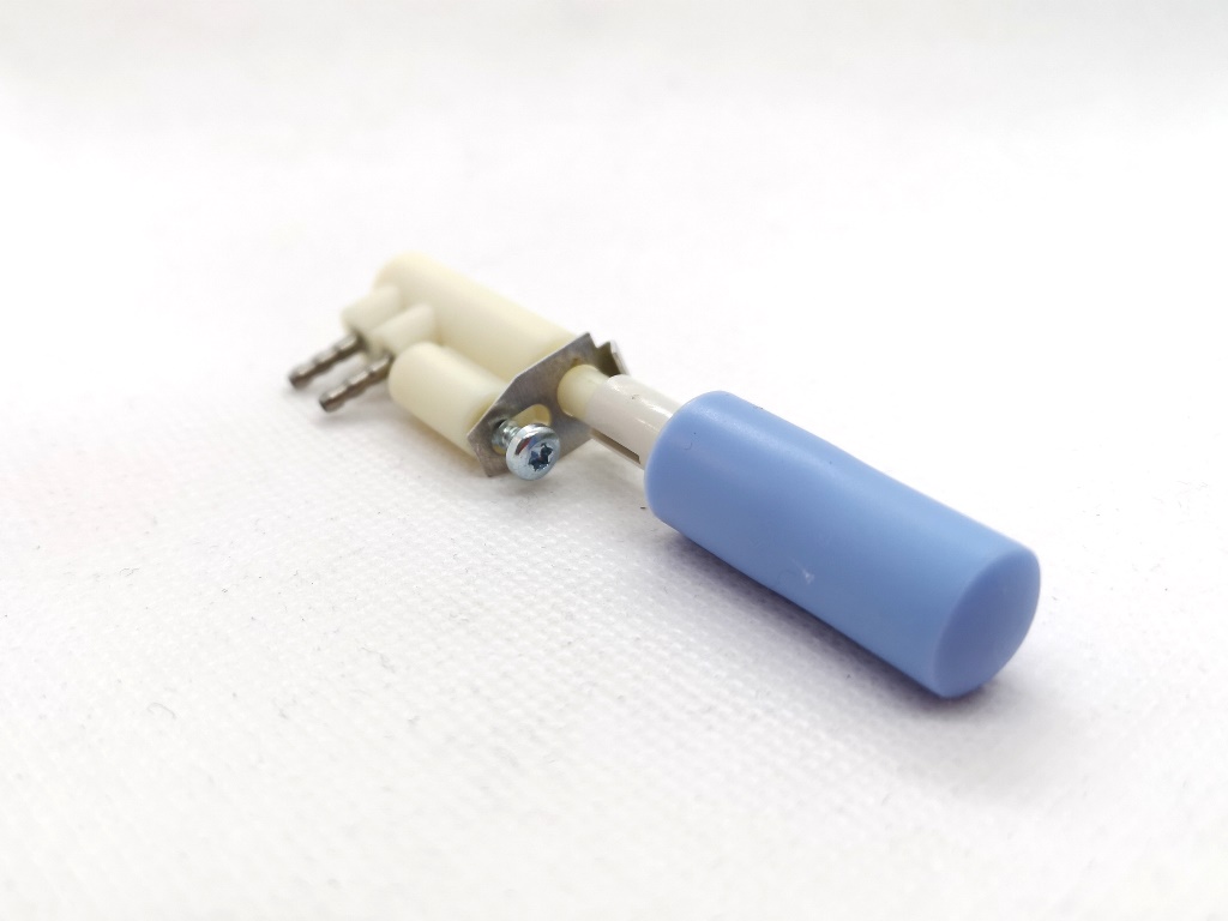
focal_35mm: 27
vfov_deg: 51.4
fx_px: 958
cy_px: 460
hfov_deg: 65.3
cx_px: 614
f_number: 1.8
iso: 50
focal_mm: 3.95
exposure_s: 1/118
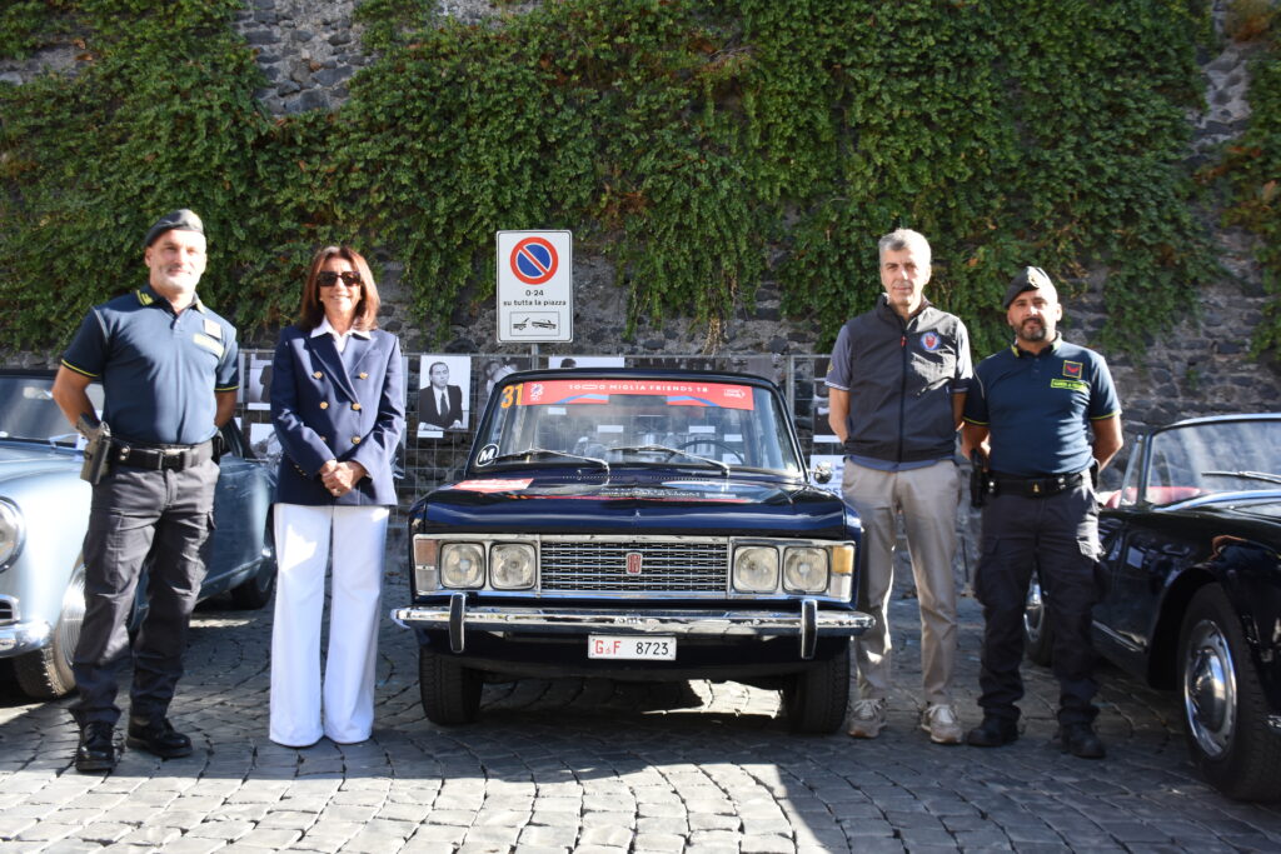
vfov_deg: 40.0
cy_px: 427
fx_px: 1174
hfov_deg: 57.2
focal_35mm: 33
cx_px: 640
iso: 500
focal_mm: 22
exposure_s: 1/640
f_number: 5
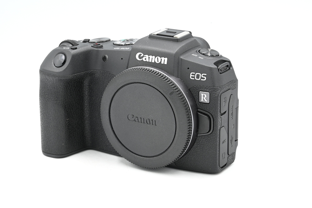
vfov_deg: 14.3
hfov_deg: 21.2
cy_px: 104
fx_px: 832
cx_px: 156
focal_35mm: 96
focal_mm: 96
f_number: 14
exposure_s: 1/15
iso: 200
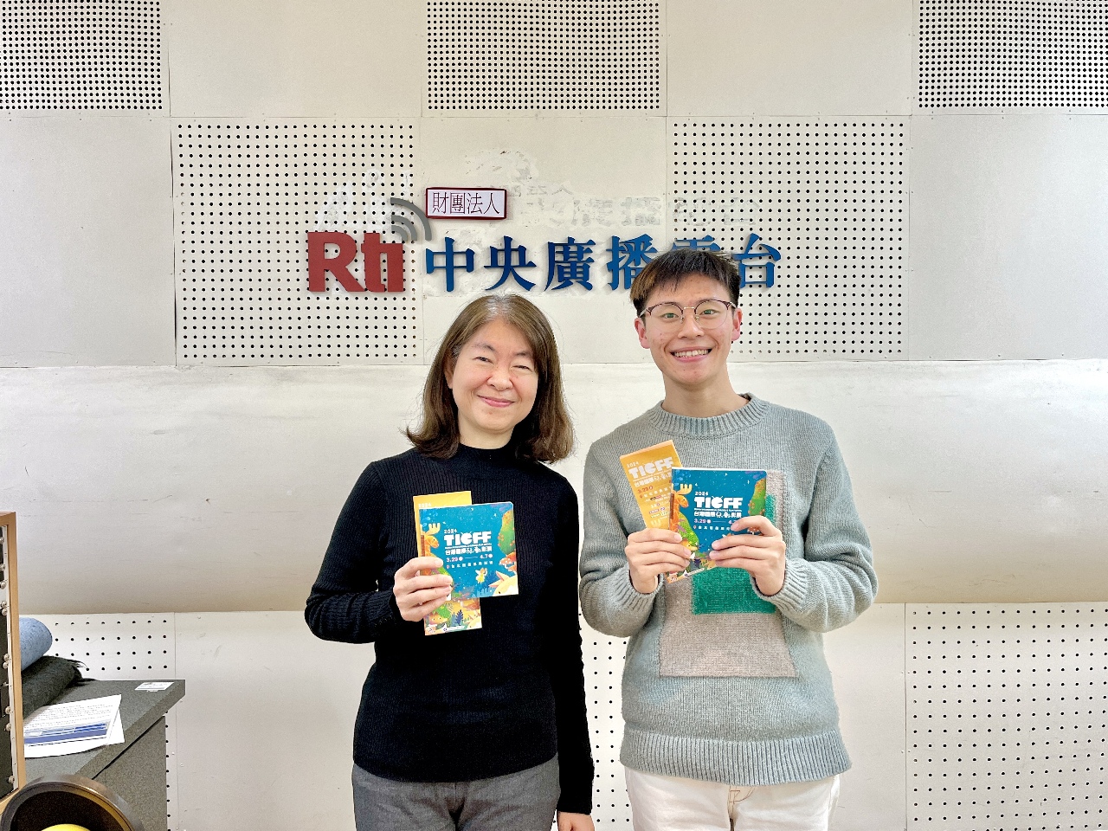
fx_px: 832
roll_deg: +0.4
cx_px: 554
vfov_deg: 53.1
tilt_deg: -2.0
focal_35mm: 26
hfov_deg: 67.3
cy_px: 416
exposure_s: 1/60
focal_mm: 5.1
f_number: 1.6
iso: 80
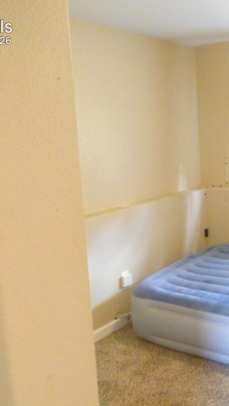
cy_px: 202
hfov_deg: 28.4
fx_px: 442
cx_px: 182
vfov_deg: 49.4
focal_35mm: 41
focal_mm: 4.7
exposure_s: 1/13
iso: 800
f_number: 3.3
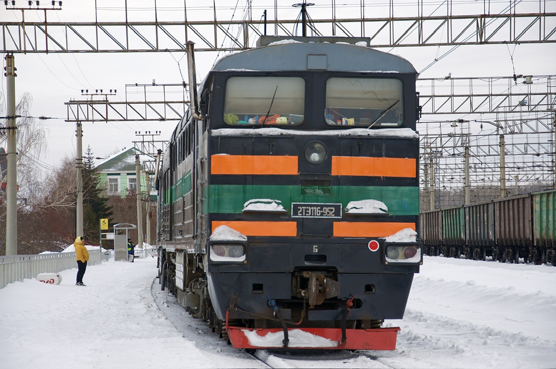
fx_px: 1851
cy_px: 184
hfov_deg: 17.1
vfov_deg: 11.4
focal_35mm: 120
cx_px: 278
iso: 200
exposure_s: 1/200
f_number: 5.3
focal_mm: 80
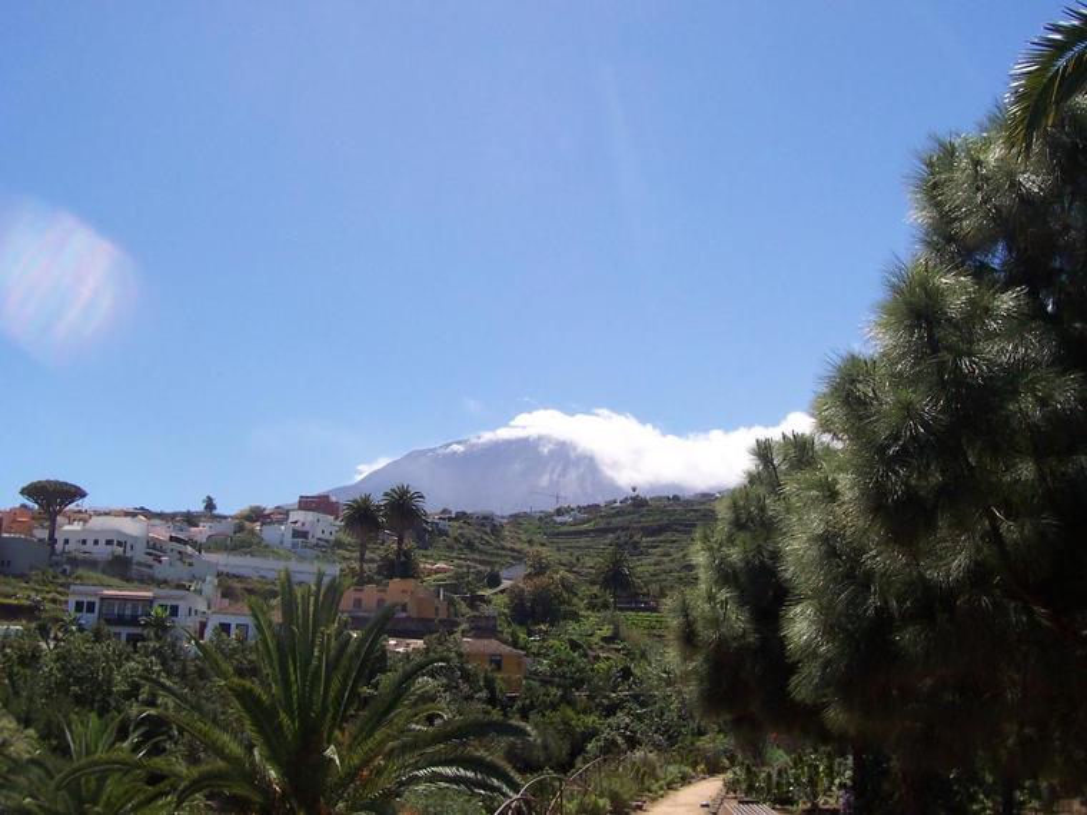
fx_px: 1162
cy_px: 408
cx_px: 544
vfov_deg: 38.7
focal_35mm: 37
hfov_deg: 50.1
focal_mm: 5.6
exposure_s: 1/750
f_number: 5.6
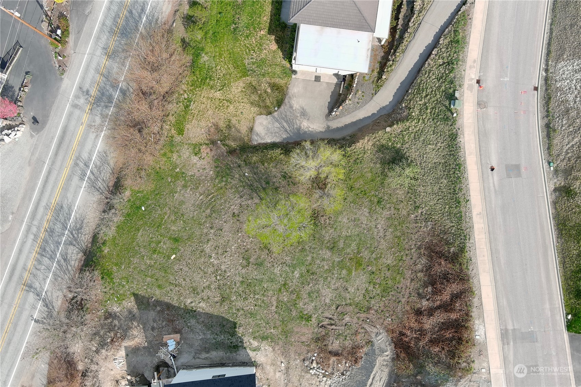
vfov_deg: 45.0
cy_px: 194
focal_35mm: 29
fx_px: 468
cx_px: 290
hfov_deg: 63.7
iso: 100
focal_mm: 10.57
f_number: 2.8
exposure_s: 1/640
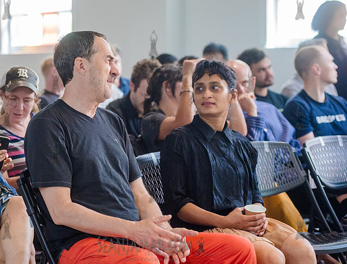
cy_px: 111
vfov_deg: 12.0
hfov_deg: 15.7
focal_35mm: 125
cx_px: 117
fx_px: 1260
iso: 5000
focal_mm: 92
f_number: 4
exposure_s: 1/320
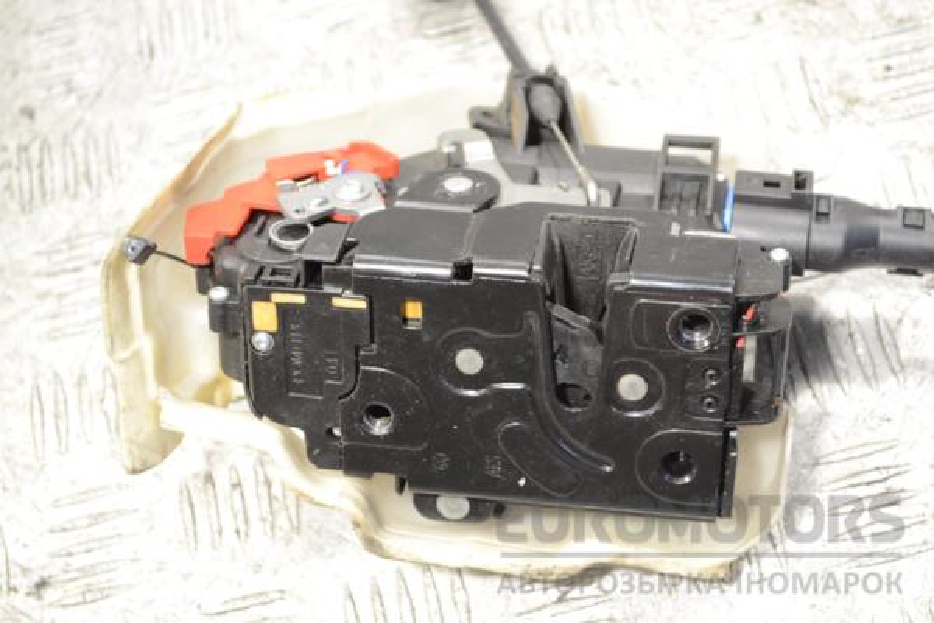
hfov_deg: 28.1
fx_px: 1868
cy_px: 312
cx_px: 467
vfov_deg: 18.9
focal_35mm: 72
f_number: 5.6
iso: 720
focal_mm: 48
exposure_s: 1/30
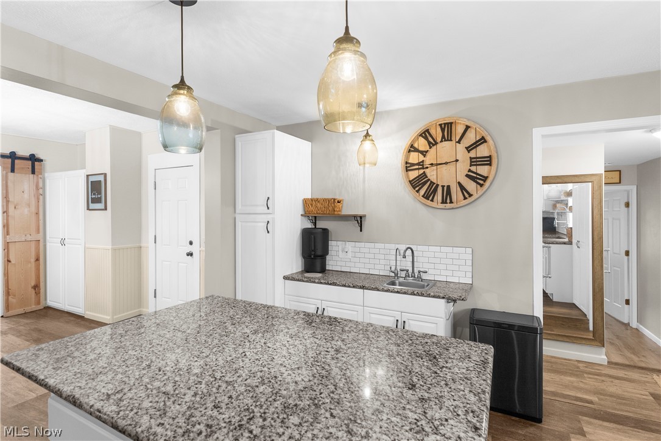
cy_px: 220
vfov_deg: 70.5
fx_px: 312
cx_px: 330
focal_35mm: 17
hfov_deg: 93.3
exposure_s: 1/20
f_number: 6.7
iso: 1250
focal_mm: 17
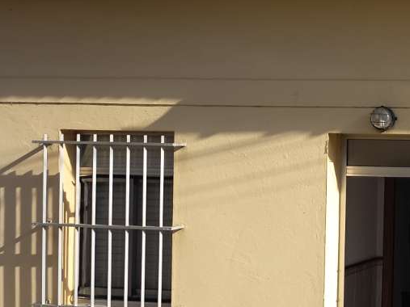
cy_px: 168
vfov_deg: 20.7
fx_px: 841
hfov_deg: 24.4
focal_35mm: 71
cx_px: 515
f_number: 1.7
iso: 50
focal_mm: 5.24
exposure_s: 1/259
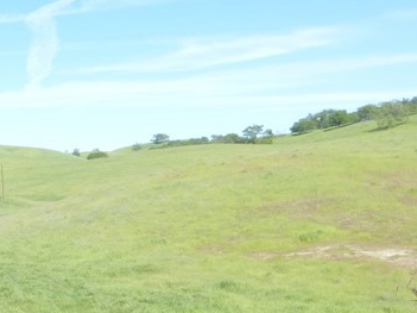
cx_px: -157
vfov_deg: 20.6
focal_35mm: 70
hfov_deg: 23.7
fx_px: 843
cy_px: 284
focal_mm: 4.3
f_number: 4
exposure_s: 1/500
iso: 100
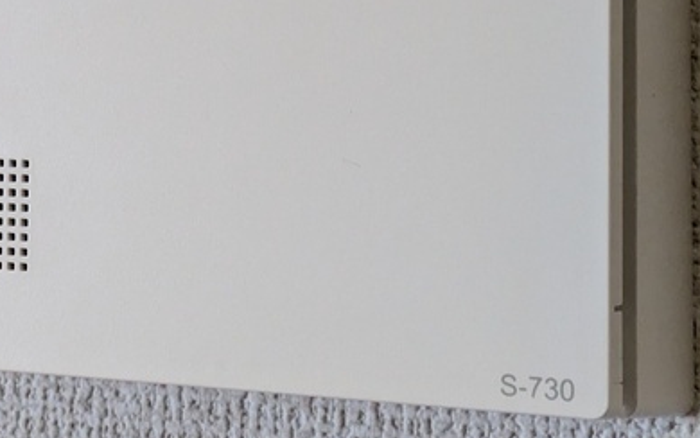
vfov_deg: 9.7
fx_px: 2538
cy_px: -102
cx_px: 88
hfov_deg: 15.5
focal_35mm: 133
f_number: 1.89
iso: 234
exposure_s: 1/120
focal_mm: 5.43
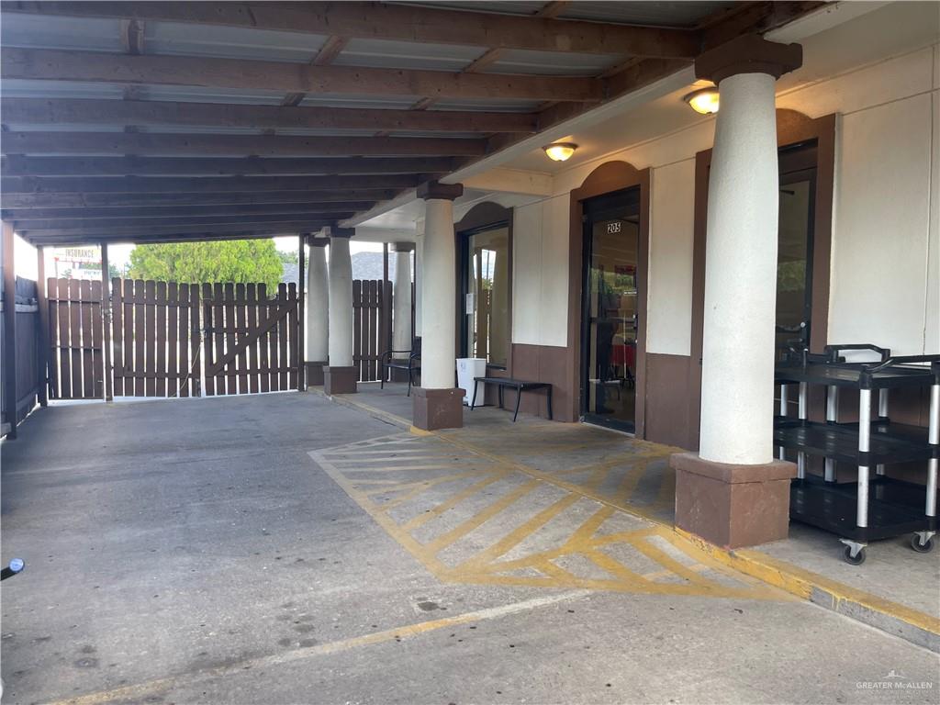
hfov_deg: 69.4
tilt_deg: -3.0
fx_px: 679
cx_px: 470
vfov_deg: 54.9
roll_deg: -1.2
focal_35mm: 25
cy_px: 352
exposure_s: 1/120
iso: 50
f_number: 1.6
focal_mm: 5.1
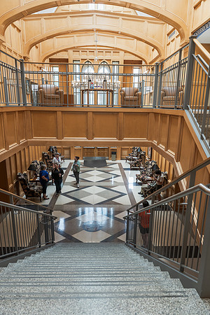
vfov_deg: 73.7
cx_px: 105
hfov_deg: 53.1
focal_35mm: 24
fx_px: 210
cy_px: 158
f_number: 4.5
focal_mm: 24
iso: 1600
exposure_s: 1/320
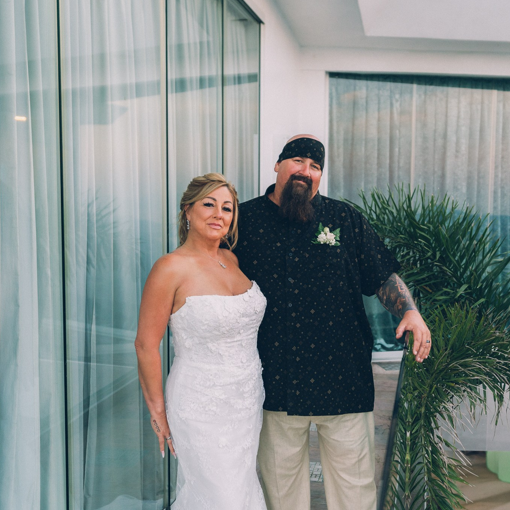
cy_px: 256
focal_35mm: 45
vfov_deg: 37.6
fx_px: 750
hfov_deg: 37.5
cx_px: 295
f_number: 2.8
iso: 640
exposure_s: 1/250
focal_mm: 35
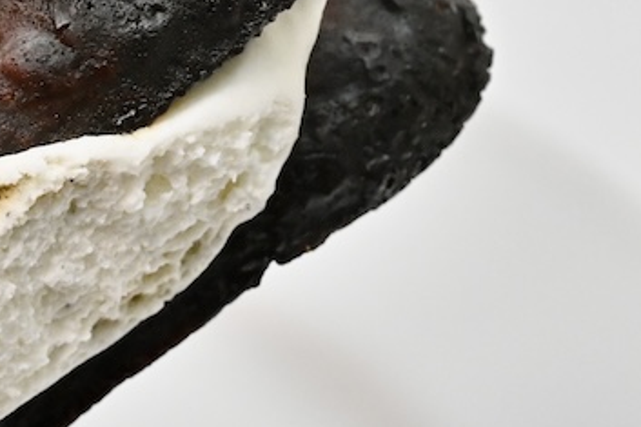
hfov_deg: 11.7
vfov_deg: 8.1
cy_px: 301
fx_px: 3025
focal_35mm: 170
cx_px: -254
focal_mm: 60
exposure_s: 1/200
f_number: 11
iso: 6400
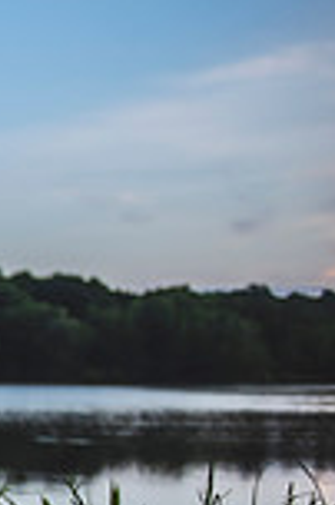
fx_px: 1511
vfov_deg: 18.6
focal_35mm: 108
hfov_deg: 10.0
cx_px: -609
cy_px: 467
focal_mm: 28
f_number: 2.8
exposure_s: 1/640
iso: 200
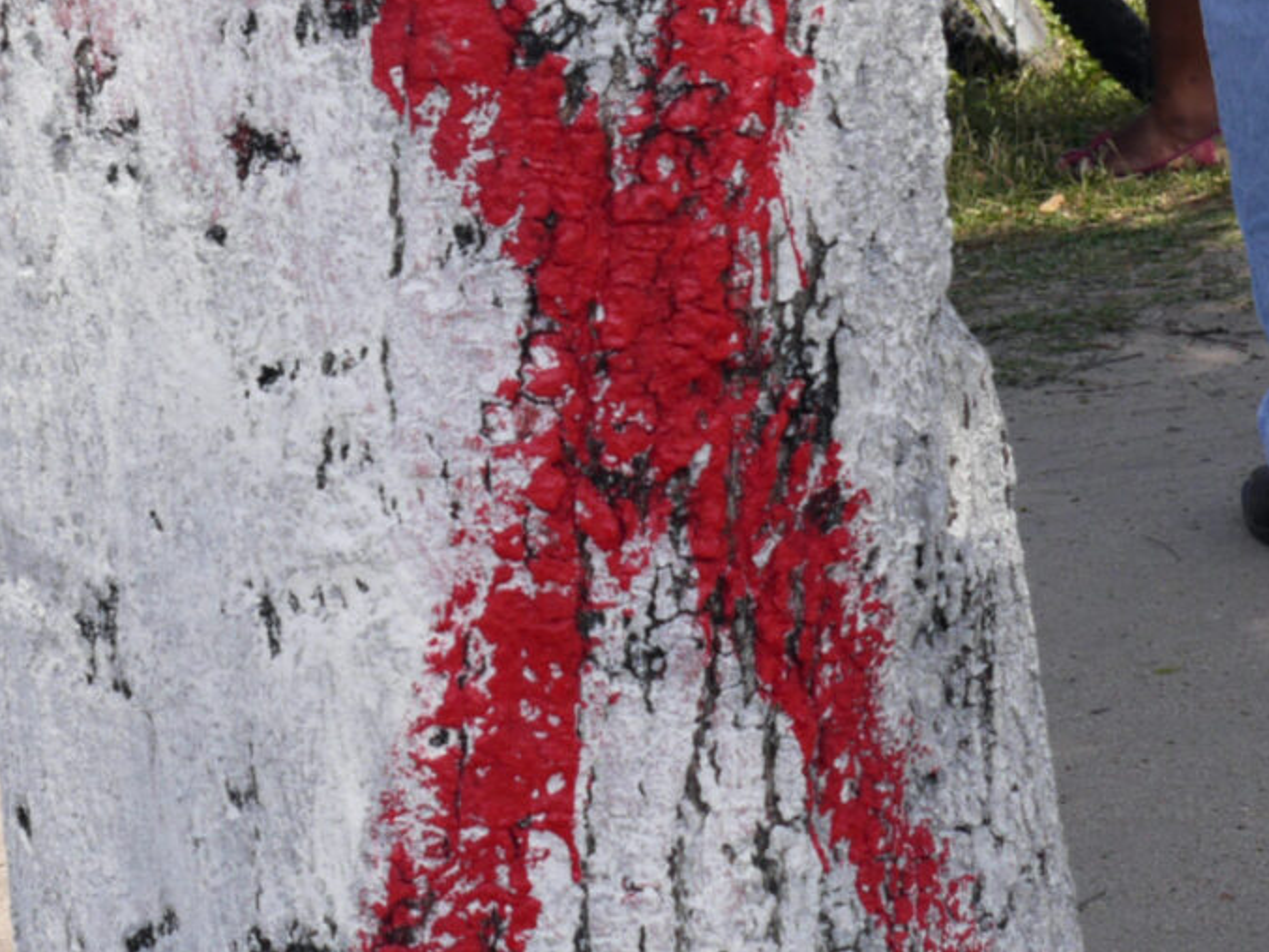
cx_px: -259
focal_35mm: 127
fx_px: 4657
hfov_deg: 15.0
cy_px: -21
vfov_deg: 11.5
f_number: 7.1
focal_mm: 21
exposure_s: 1/640
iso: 200
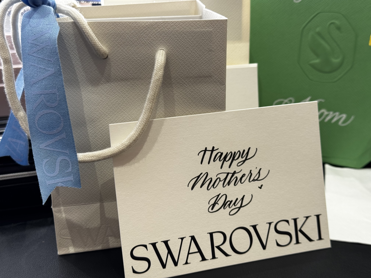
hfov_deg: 39.7
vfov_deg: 30.3
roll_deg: +0.3
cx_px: 186
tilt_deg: -23.0
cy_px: 139
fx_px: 514
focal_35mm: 48
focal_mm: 6.76
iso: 50
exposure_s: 1/60
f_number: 1.78
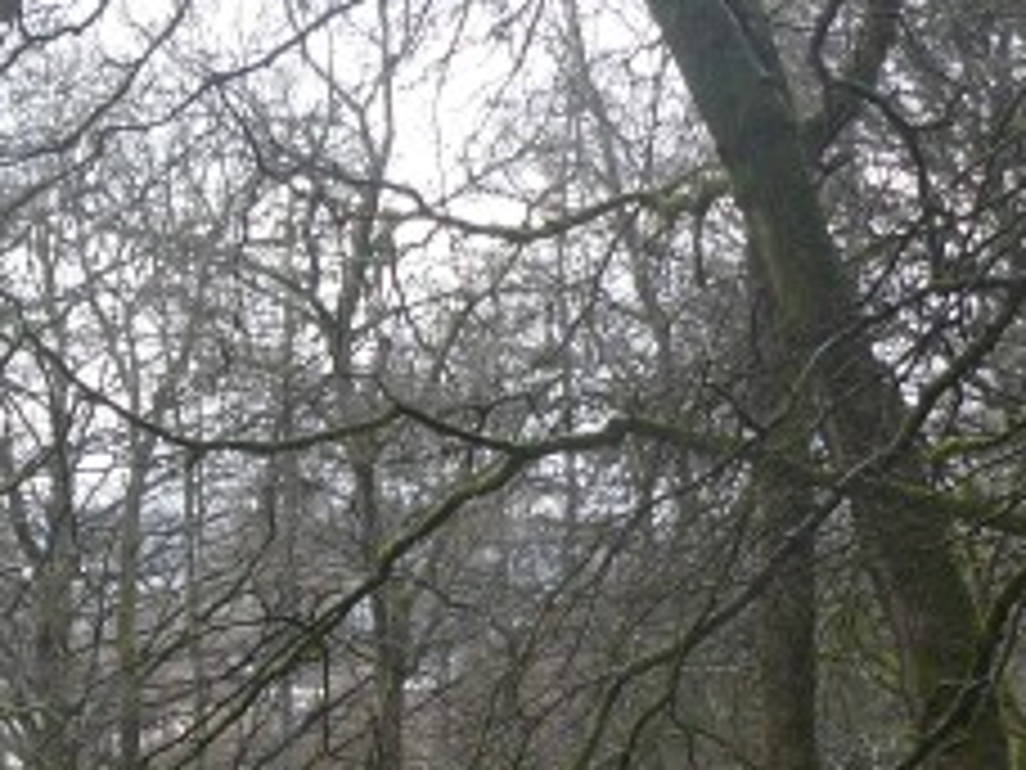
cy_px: 937
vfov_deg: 12.0
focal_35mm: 121
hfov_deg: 15.7
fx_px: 3586
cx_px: -180
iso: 100
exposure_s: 1/80
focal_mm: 6
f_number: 2.8
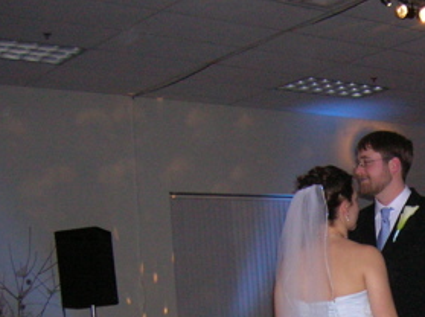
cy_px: 352
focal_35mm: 78
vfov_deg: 18.1
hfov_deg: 24.0
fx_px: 956
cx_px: 425
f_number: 2.9
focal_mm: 5.7
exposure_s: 1/60.1
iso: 188
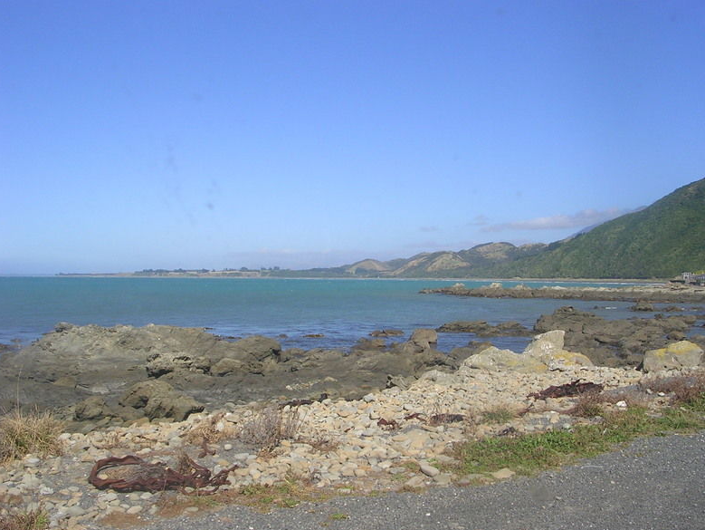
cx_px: 357
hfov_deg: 47.8
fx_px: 795
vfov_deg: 36.8
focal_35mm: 39
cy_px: 265
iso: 50
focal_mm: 5.8
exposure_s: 1/286
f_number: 5.6
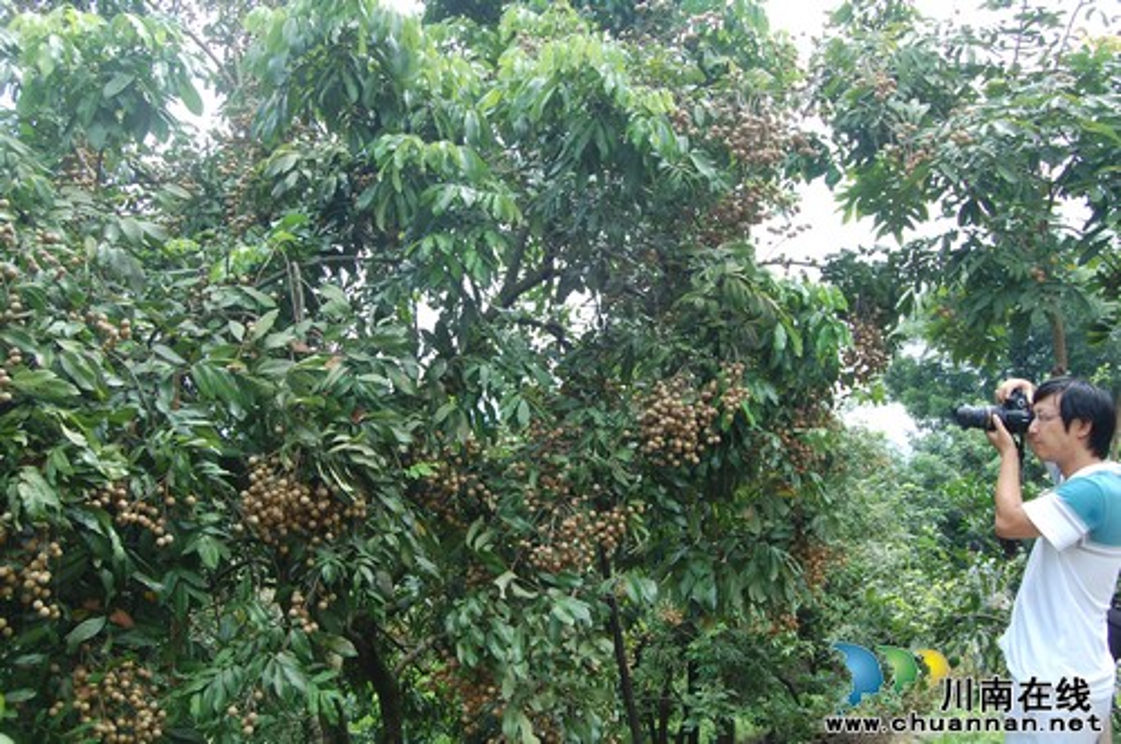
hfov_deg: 53.2
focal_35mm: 36
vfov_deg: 36.8
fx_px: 1120
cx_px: 560
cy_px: 372
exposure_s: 1/100
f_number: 8
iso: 200
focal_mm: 24
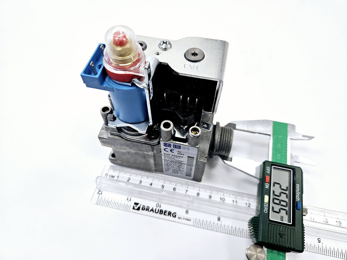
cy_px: 130
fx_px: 231
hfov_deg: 73.9
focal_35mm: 23
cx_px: 174
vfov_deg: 58.9
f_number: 1.8
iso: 200
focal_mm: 5.4
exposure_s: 1/180
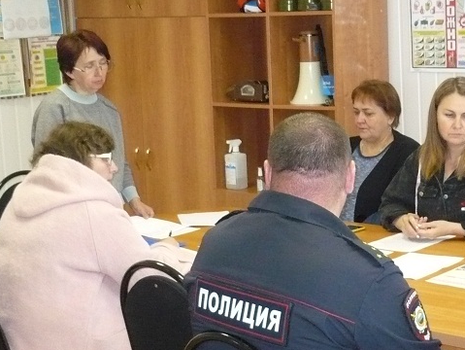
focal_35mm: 73
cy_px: 145
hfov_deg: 26.0
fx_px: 981
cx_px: 395
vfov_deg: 20.2
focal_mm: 5.8
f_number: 2.8
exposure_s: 1/30
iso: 400
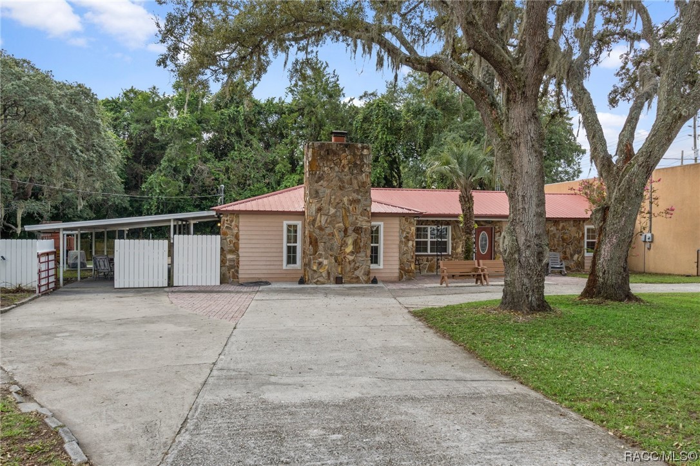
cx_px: 350
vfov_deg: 47.9
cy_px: 233
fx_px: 525
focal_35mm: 27
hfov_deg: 67.4
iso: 320
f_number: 8
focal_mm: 18
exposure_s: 1/250
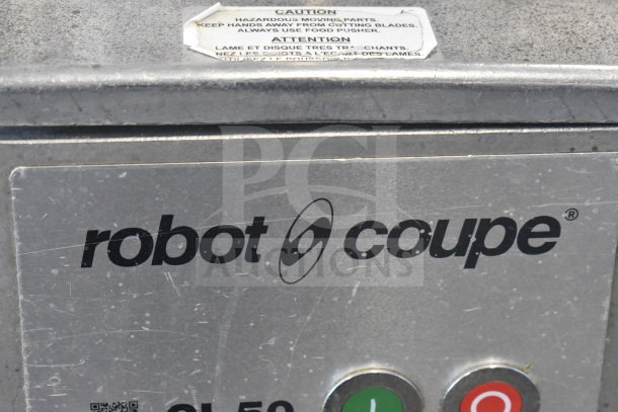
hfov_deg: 24.6
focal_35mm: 82
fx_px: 1416
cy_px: 206
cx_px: 309
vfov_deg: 16.6
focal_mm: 55
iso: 7200
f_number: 5.6
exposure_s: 1/100
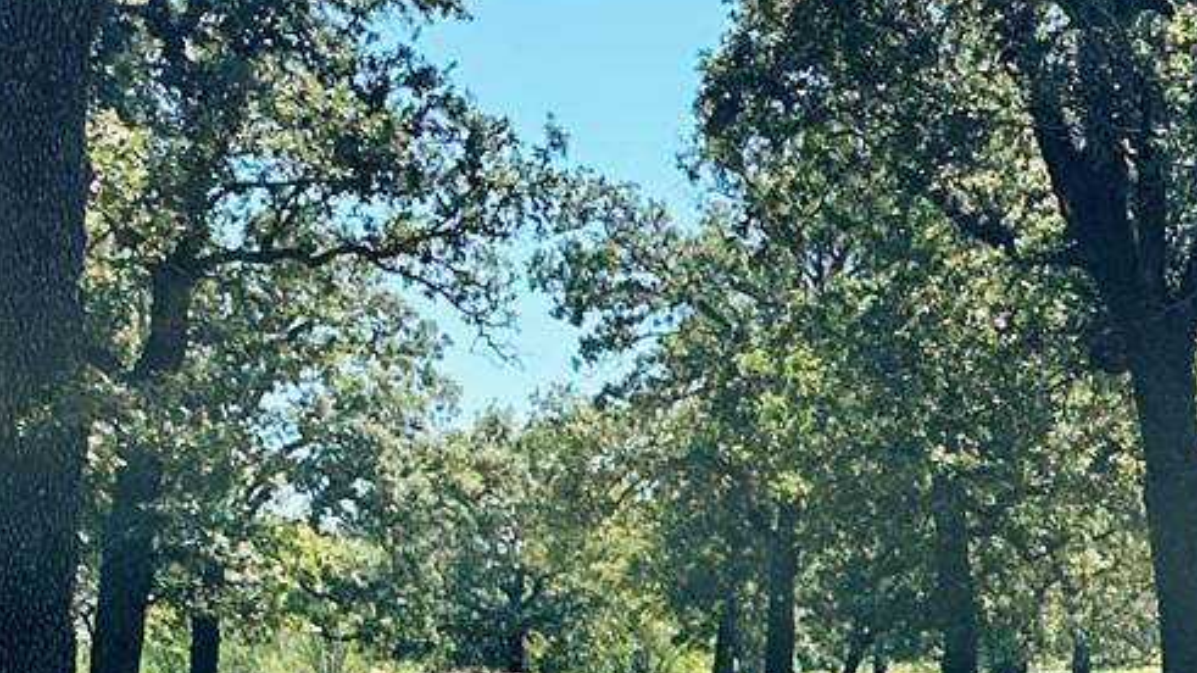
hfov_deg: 19.2
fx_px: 3459
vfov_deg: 11.0
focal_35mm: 109
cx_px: 1107
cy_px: 629
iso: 80
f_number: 1.78
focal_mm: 6.86
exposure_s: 1/1721
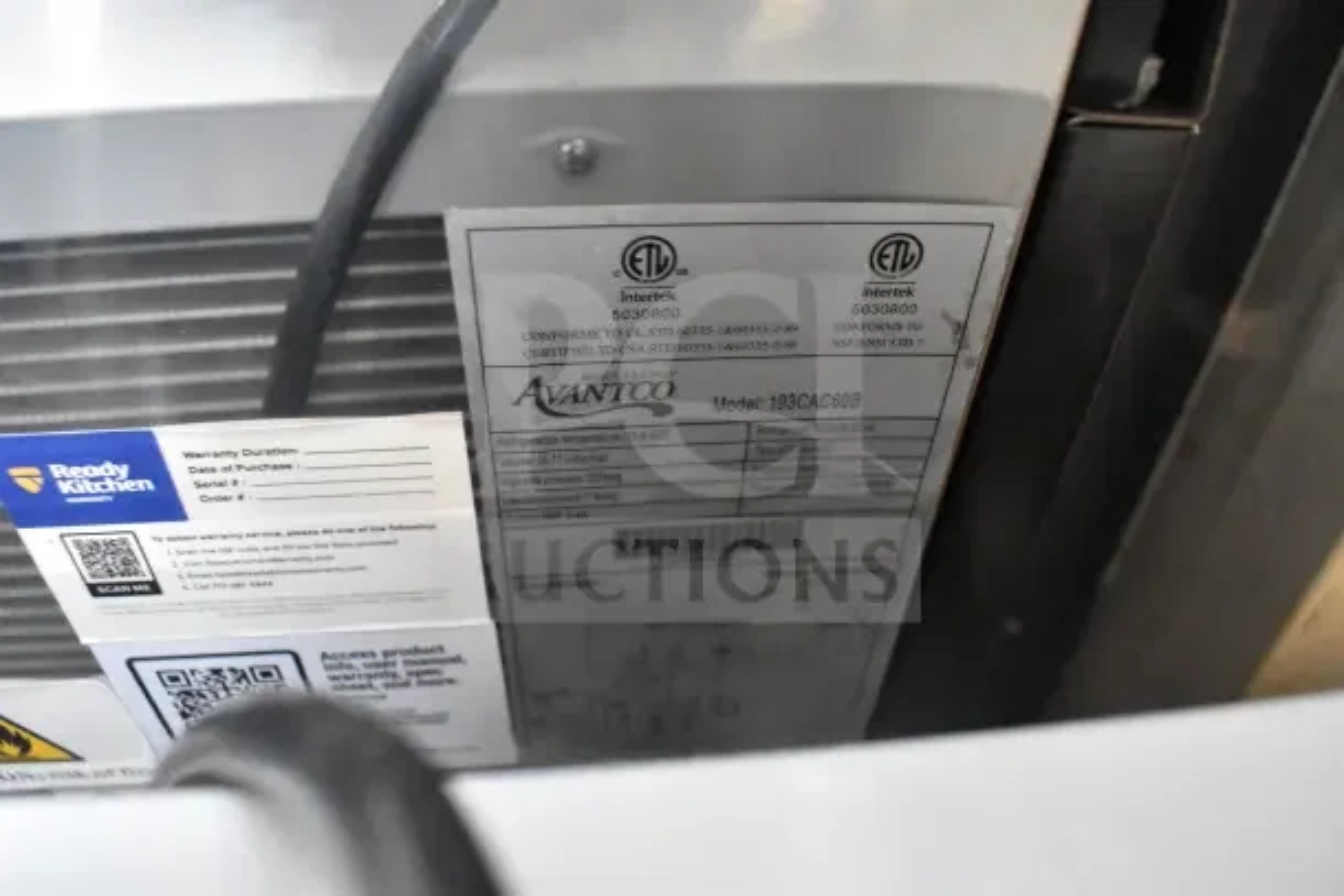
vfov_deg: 48.0
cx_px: 672
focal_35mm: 27
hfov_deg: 67.4
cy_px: 448
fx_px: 1008
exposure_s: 1/80
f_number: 4.5
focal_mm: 18
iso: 6400
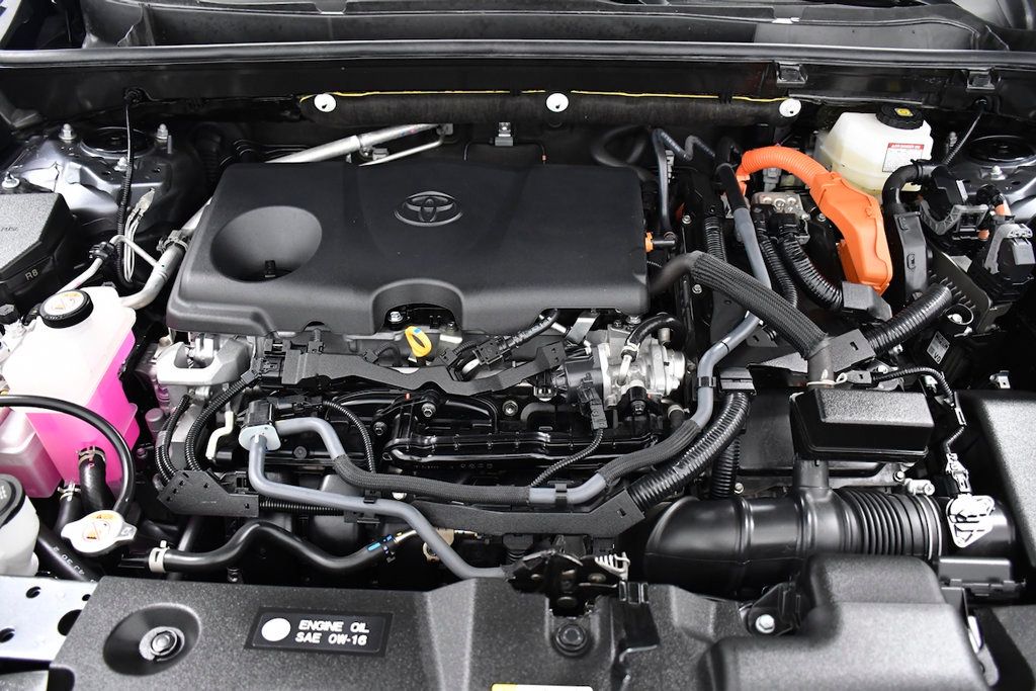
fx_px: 777
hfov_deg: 67.4
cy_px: 346
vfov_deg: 47.9
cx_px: 518
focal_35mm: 27
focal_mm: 18
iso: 2500
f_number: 3.5
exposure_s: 1/125
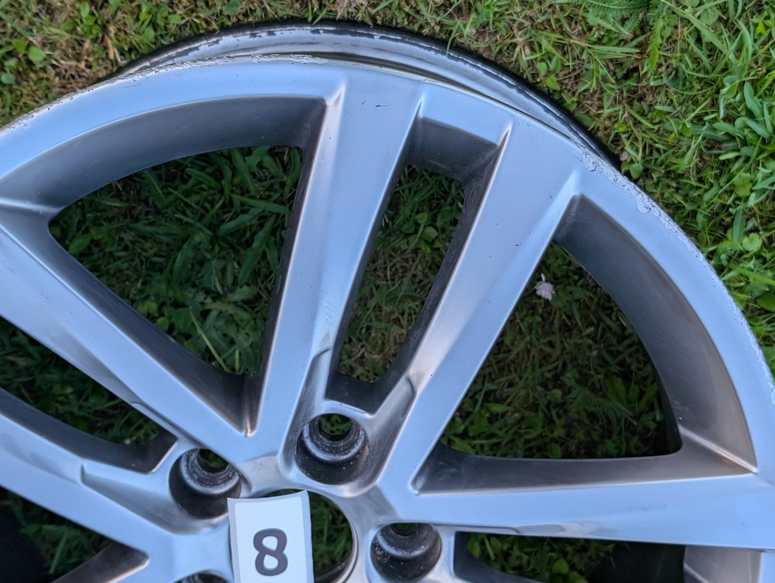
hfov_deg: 38.9
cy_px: 292
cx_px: 388
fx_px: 1099
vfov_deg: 29.7
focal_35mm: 49
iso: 234
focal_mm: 6.9
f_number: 1.68
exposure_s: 1/452
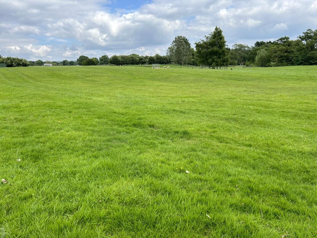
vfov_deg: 53.1
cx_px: 158
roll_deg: +2.9
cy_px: 119
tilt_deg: -11.7
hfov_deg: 67.3
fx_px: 238
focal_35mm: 26
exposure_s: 1/1779
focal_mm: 5.7
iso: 50
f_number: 1.5
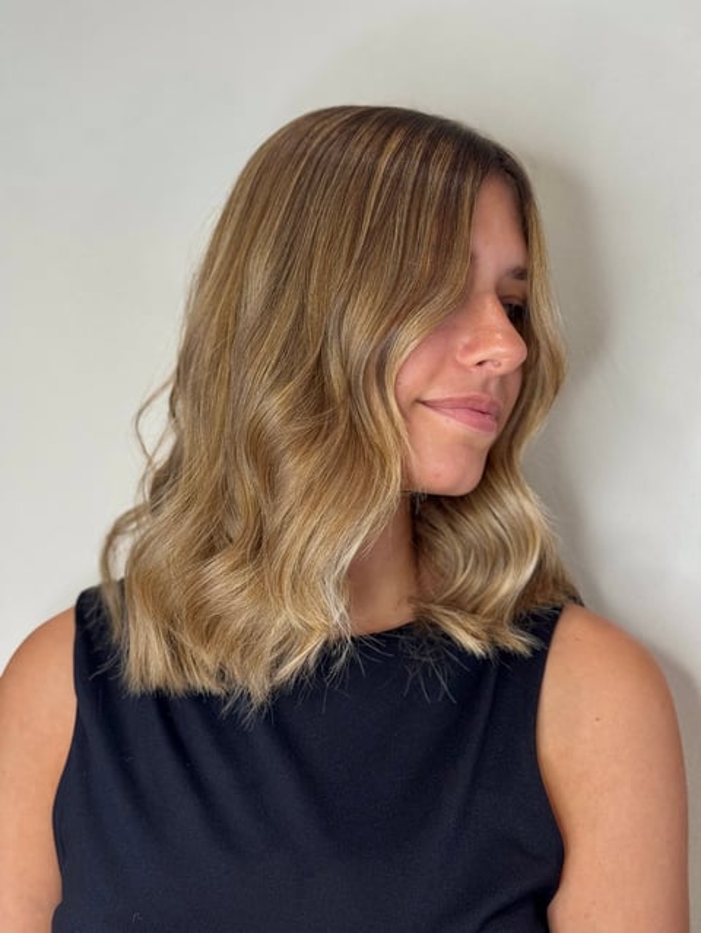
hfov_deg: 30.3
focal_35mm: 48
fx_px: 1295
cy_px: 466
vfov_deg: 39.6
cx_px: 350
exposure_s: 1/121
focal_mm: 6.76
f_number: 1.78
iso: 80
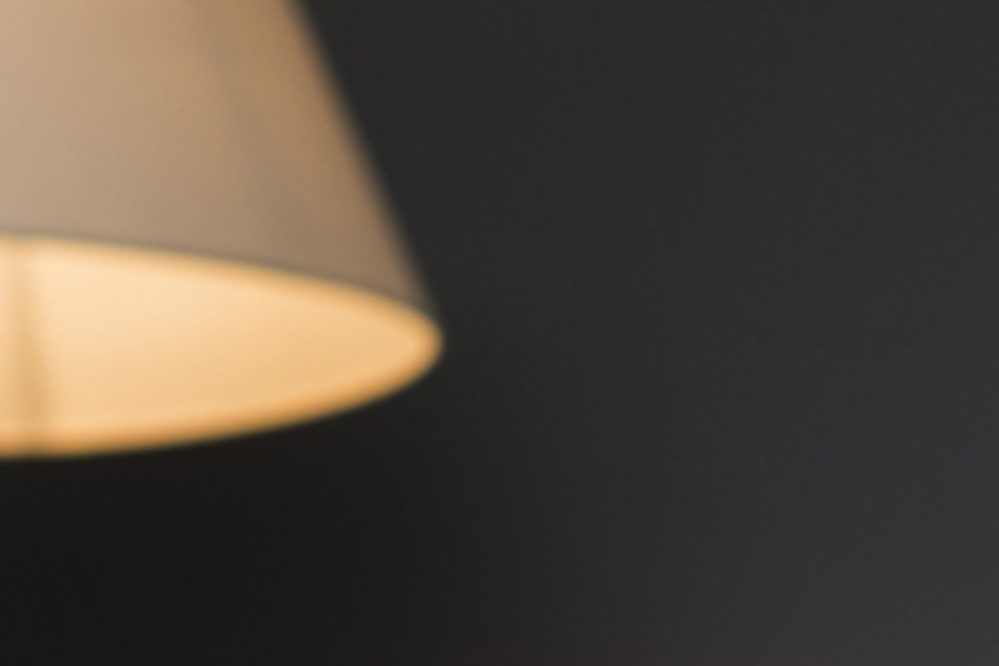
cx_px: 1724
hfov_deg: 7.0
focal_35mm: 288
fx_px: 7991
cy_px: 1620
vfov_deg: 4.7
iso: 250
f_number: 3.2
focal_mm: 50
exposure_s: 1/160
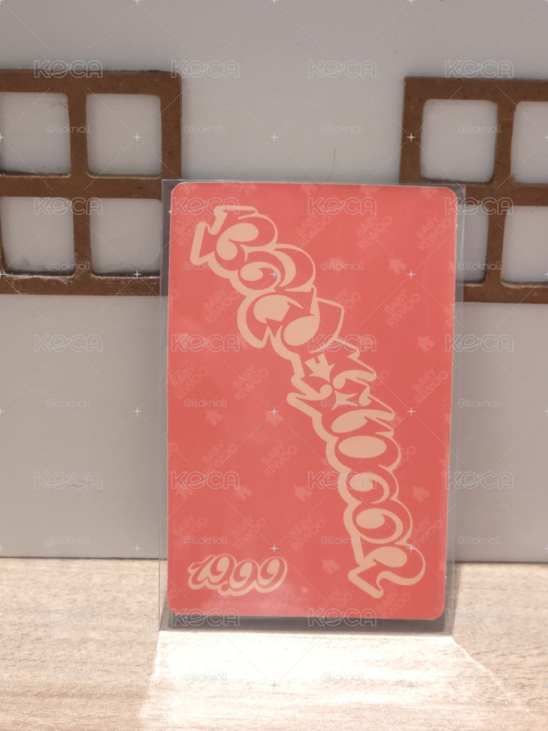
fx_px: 1456
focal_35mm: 69
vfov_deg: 28.2
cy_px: 366
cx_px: 274
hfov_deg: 21.3
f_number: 2.4
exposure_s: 1/30
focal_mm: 7
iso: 250
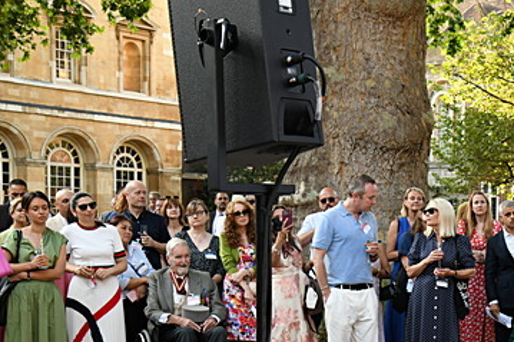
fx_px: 1113
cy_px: 330
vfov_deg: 17.1
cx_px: 465
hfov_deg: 25.2
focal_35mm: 78
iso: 400
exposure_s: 1/60
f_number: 6.3
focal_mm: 35
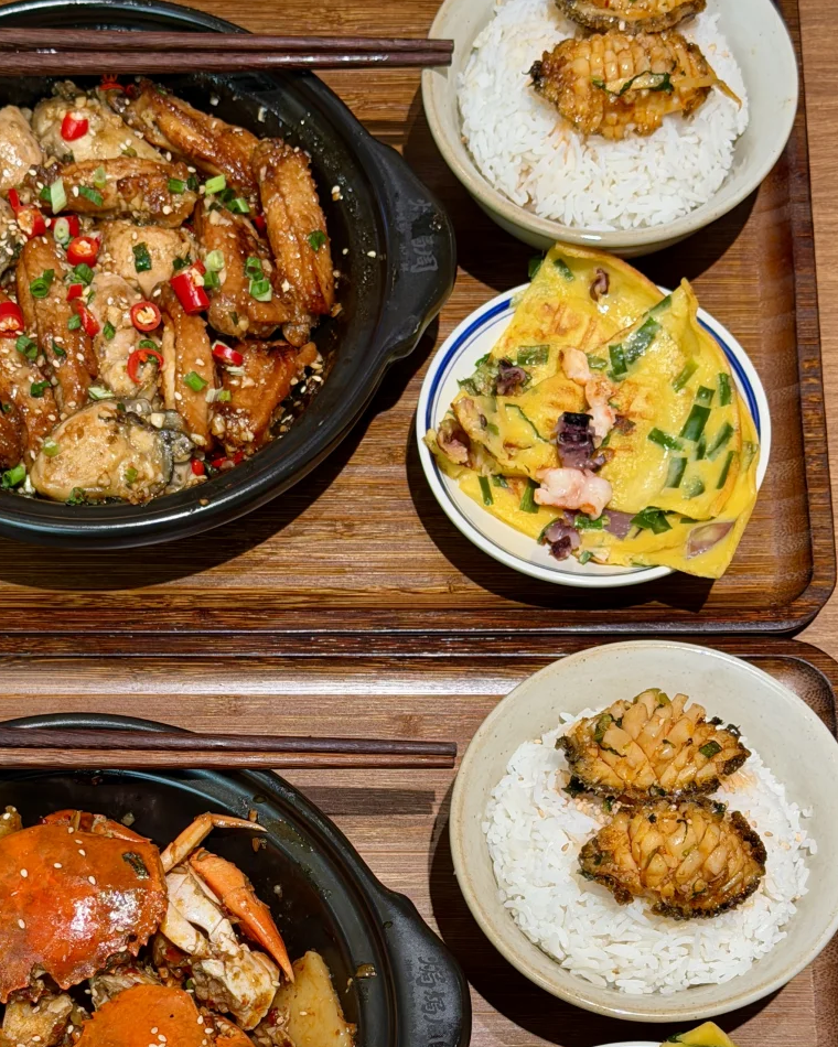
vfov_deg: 26.6
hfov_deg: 21.5
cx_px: 289
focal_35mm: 71
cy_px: 700
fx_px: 2201
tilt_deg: -67.1
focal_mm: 6.76
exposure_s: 1/100
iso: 80
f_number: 1.78
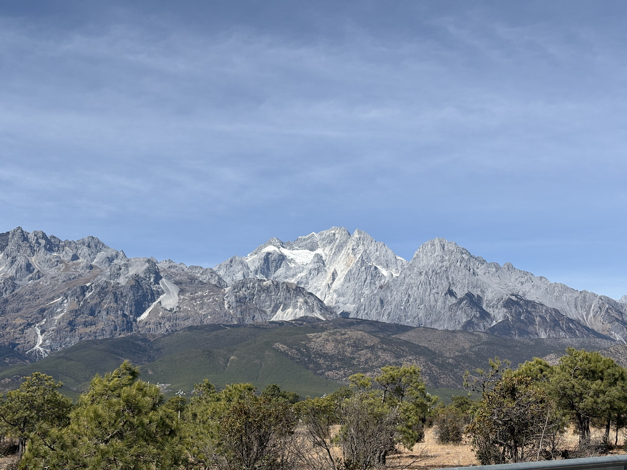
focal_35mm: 52
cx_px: 314
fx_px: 942
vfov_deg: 28.0
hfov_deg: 36.8
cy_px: 235
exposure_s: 1/4065
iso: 40
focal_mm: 5.96
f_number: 1.6
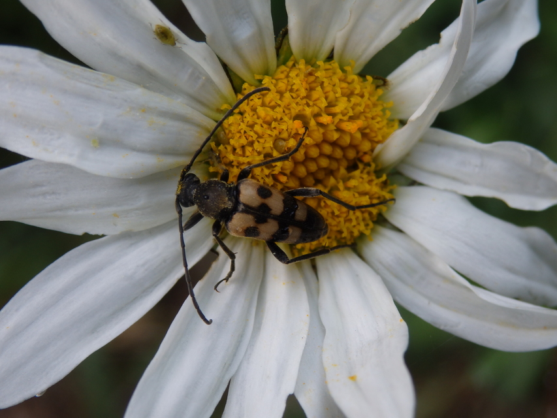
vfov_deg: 22.3
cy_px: 209
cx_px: 278
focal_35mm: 66
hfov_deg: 29.4
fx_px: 1062
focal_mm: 11.9
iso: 125
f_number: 4.4
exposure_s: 1/100
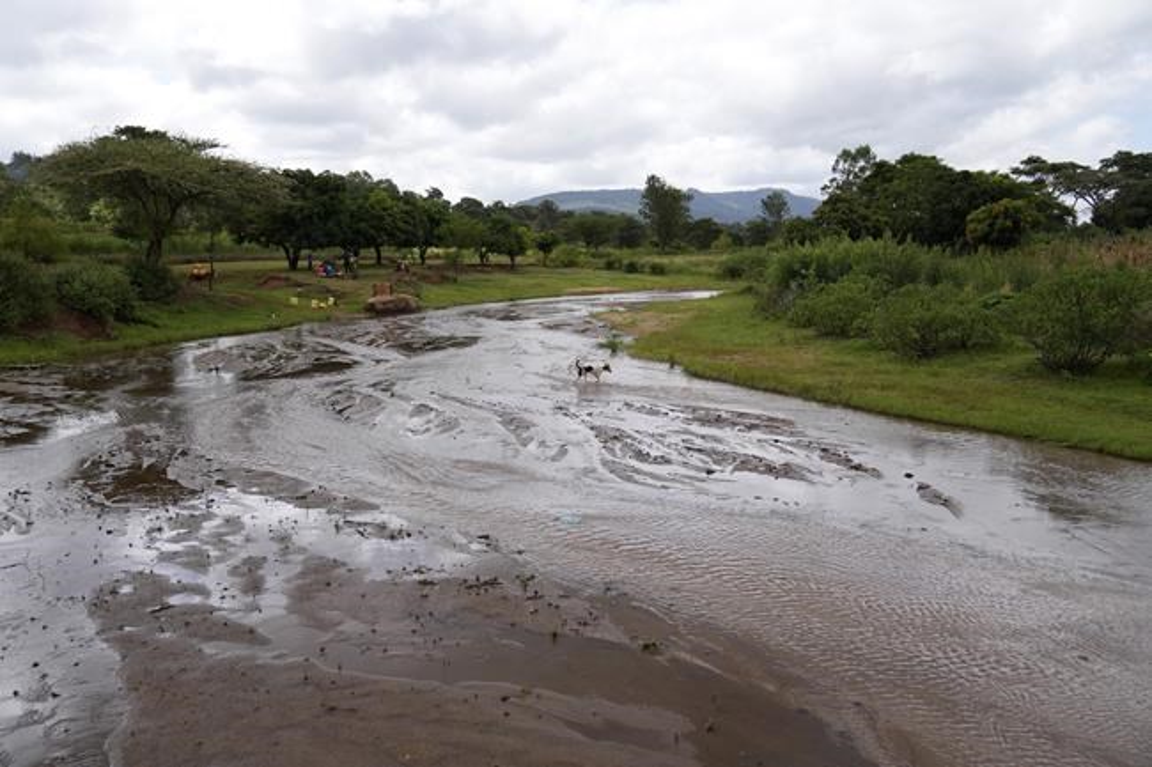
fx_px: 992
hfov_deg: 60.3
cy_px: 384
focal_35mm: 31
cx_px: 576
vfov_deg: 42.3
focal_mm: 31
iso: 400
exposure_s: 1/4000
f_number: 3.2
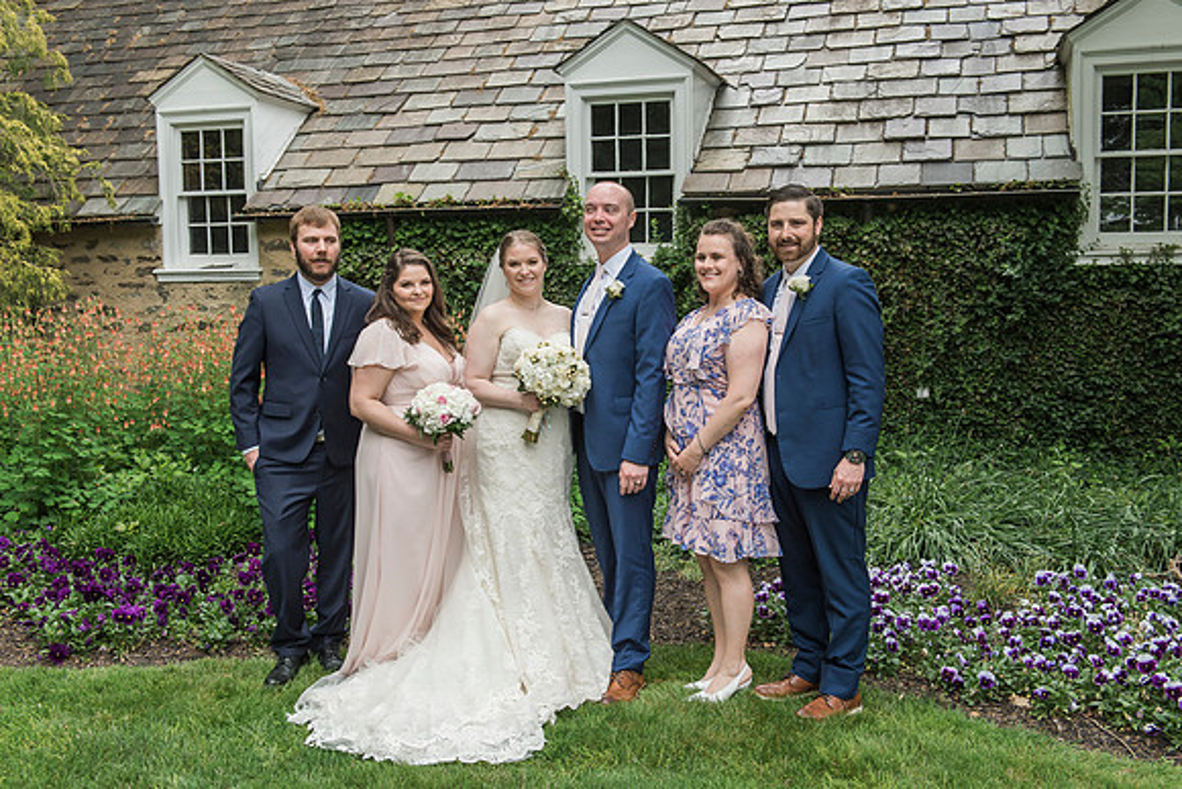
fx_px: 1218
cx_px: 604
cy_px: 390
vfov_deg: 35.9
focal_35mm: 37
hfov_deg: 51.8
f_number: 7.1
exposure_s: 1/160
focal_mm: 36
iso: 500
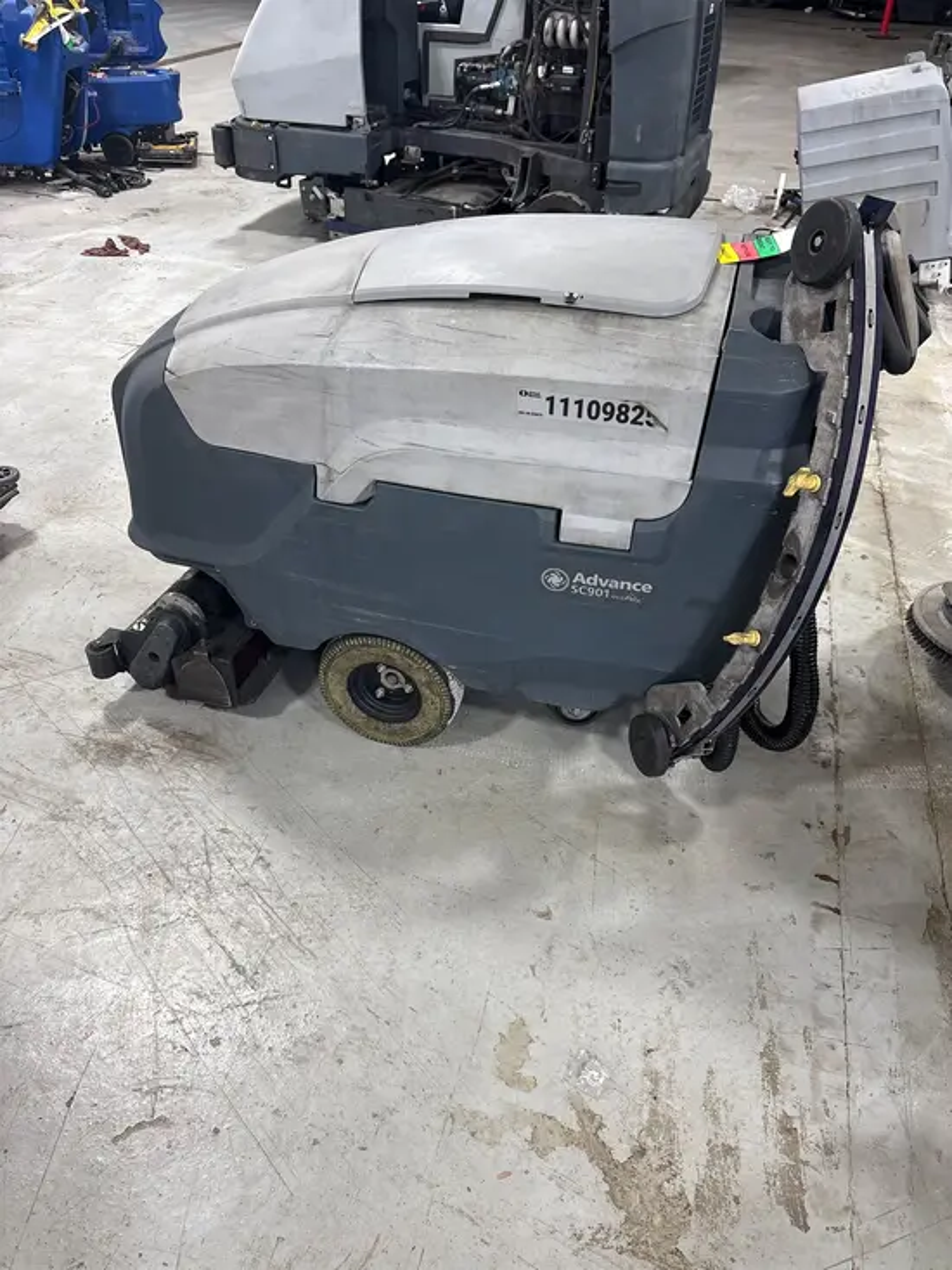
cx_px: 476
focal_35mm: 26
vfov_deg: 67.3
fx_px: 953
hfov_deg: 53.1
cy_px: 635
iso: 125
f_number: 1.6
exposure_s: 1/71
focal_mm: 5.96
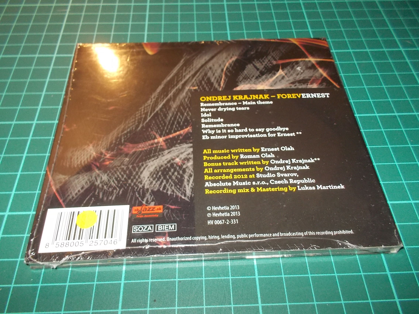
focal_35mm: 29
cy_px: 157
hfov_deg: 61.7
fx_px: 351
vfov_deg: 48.2
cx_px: 210
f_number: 3.3
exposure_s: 1/30
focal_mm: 4.1
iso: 200
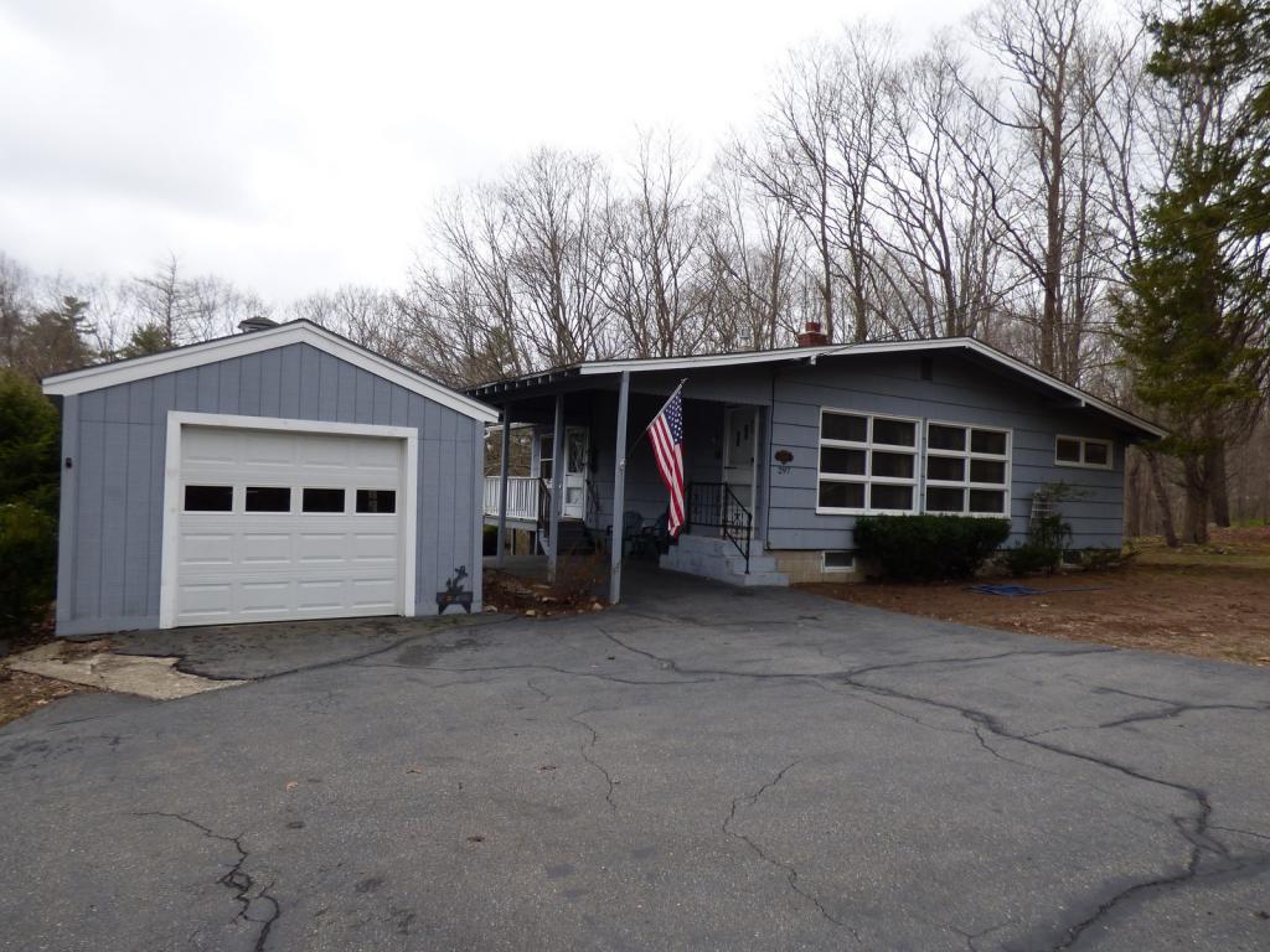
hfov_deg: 81.7
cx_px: 635
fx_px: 734
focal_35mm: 20
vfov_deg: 66.0
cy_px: 476
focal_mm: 3.58
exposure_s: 1/500
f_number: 2.8
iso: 100
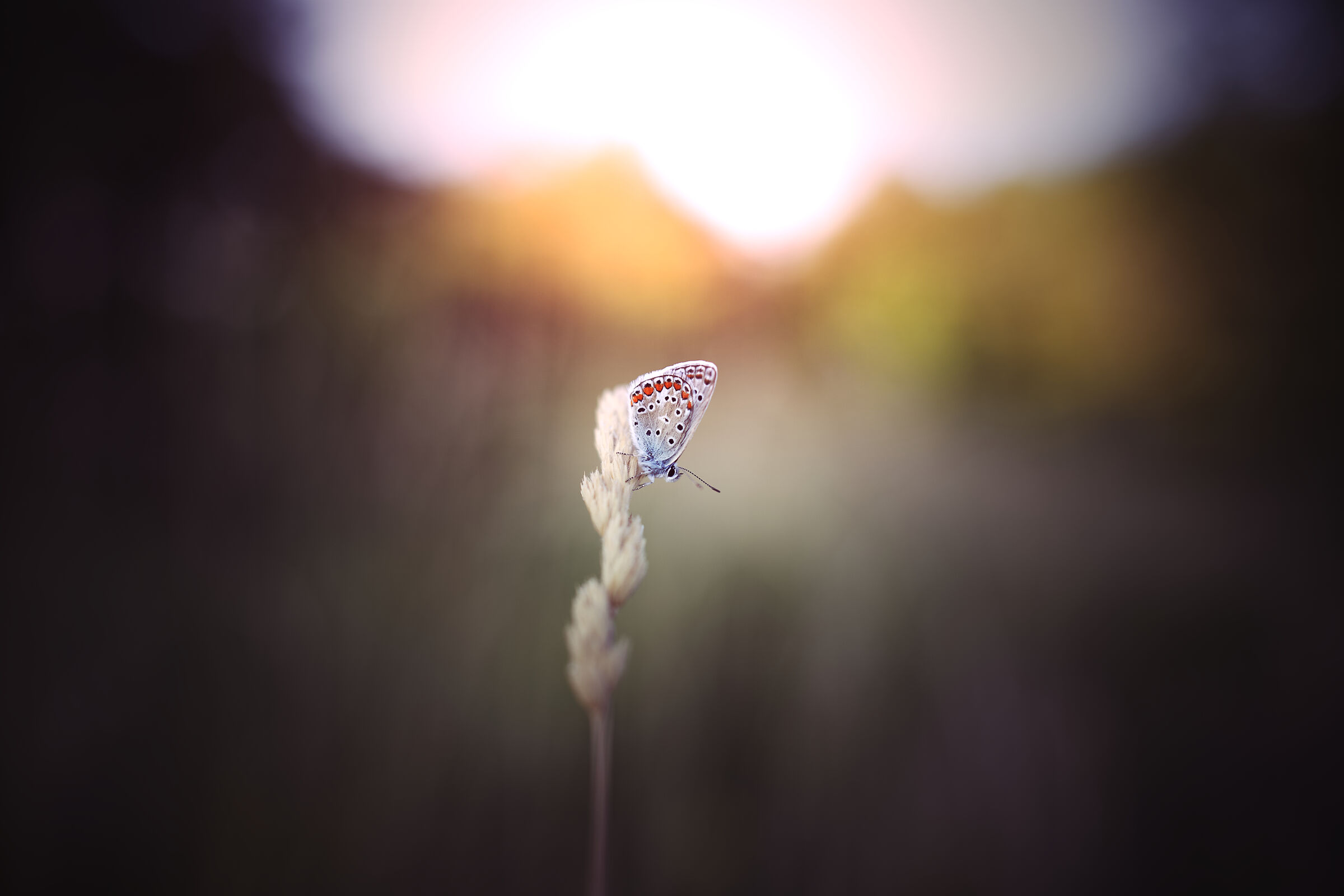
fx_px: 1307
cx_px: 672
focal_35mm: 35
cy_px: 448
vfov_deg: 37.9
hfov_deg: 54.4
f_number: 2
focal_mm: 35
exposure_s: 1/500
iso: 100
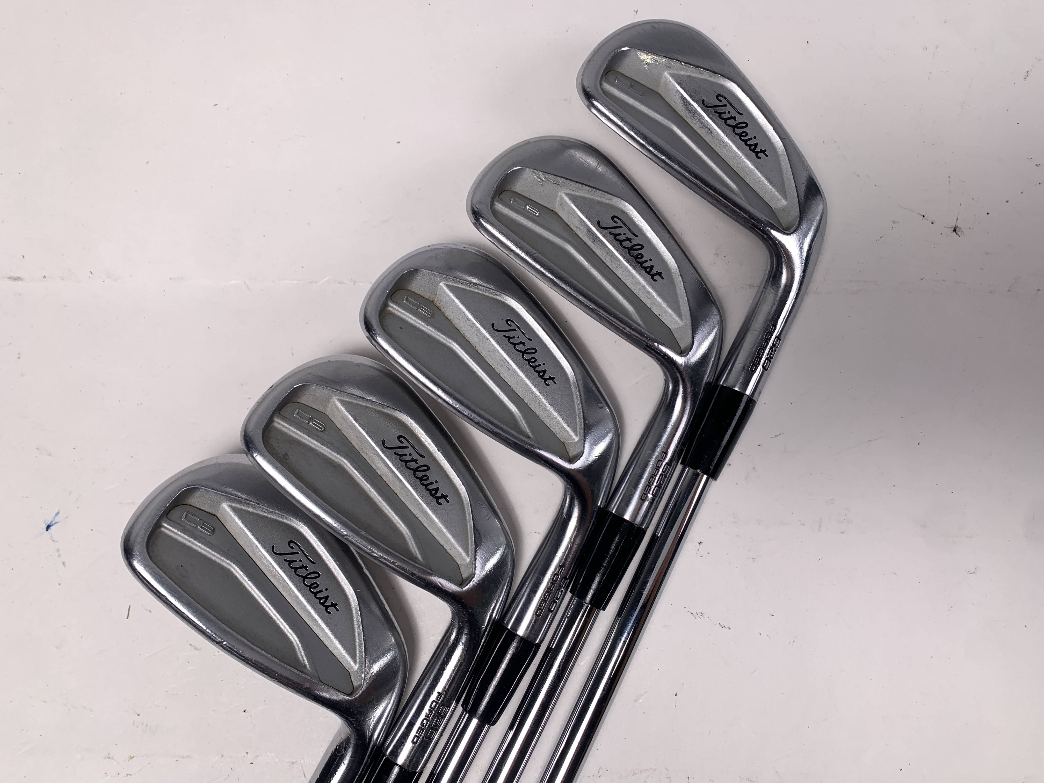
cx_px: 522
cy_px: 392
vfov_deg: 53.1
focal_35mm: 26
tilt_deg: -82.5
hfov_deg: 67.3
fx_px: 784
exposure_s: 1/248
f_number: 1.8
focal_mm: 4.25
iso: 25
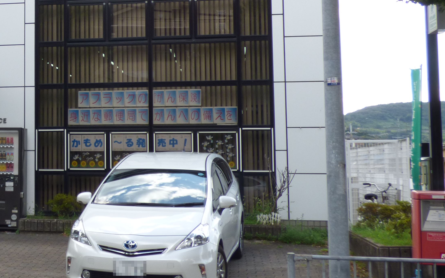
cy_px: 84
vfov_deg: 18.3
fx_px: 861
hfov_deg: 27.5
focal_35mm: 71
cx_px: 11
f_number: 3.4
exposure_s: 1/250
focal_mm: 5.78
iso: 100
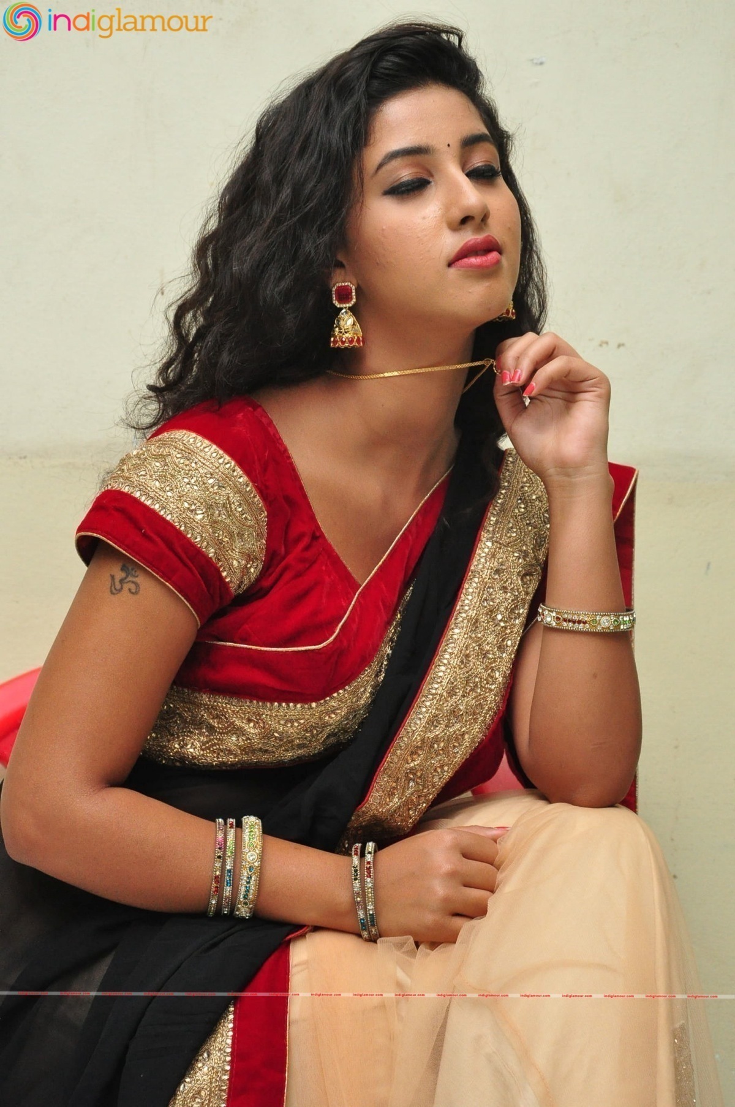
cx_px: 368
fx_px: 2211
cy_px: 554
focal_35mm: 72
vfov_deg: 28.1
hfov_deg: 18.9
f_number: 7.1
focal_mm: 48
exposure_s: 1/125
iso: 1600
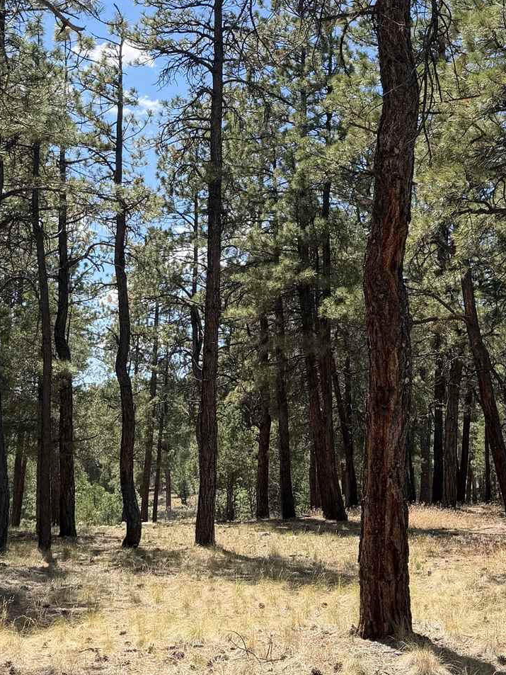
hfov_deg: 25.1
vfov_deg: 32.9
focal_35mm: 58
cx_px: 338
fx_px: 1130
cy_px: 222
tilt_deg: +11.8
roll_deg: -1.0
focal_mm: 6.76
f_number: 1.78
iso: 100
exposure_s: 1/2525
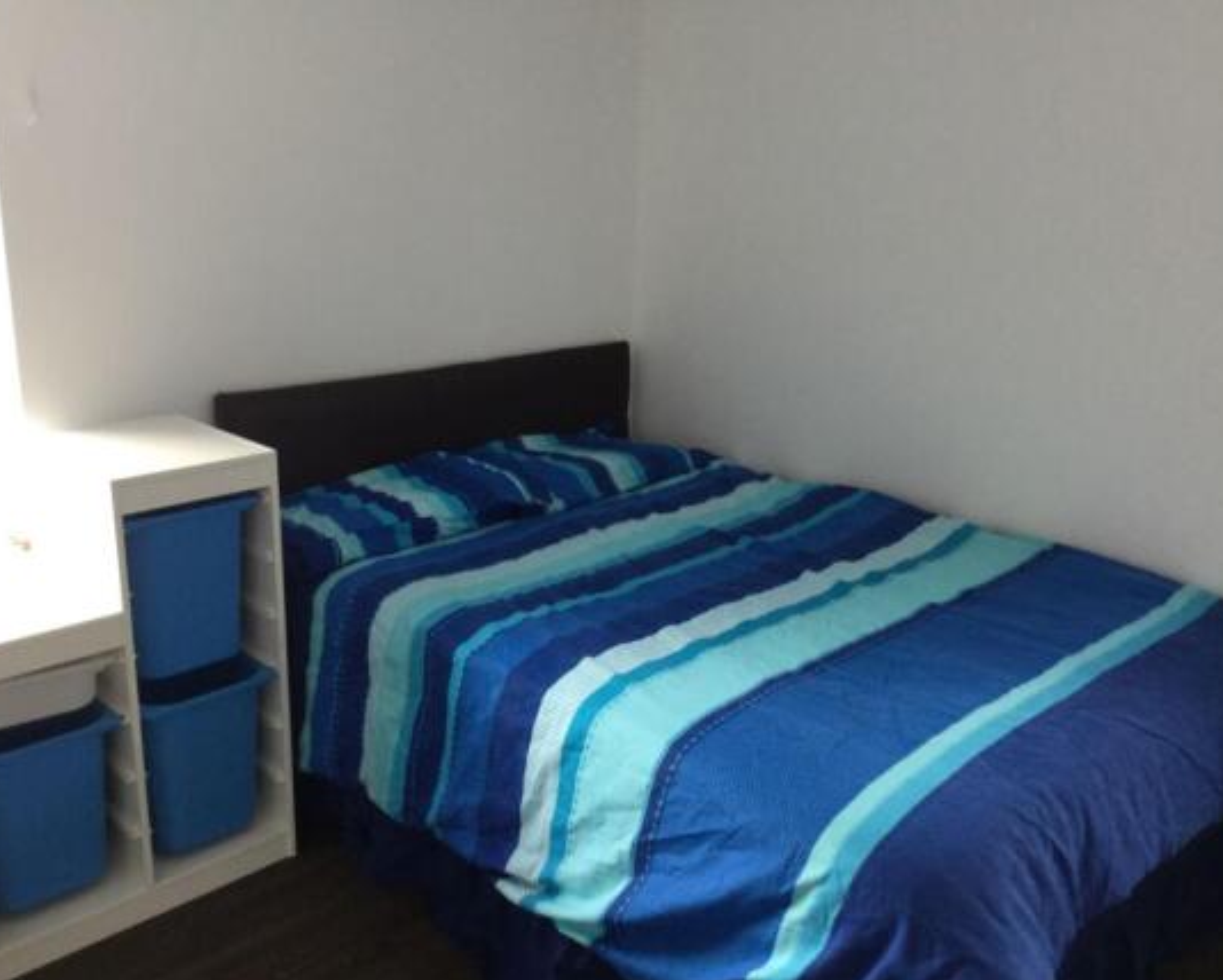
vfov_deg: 44.6
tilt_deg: -16.7
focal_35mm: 33
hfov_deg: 54.1
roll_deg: -2.8
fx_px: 1195
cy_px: 498
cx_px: 567
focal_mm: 3.3
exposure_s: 1/33
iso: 64
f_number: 2.4
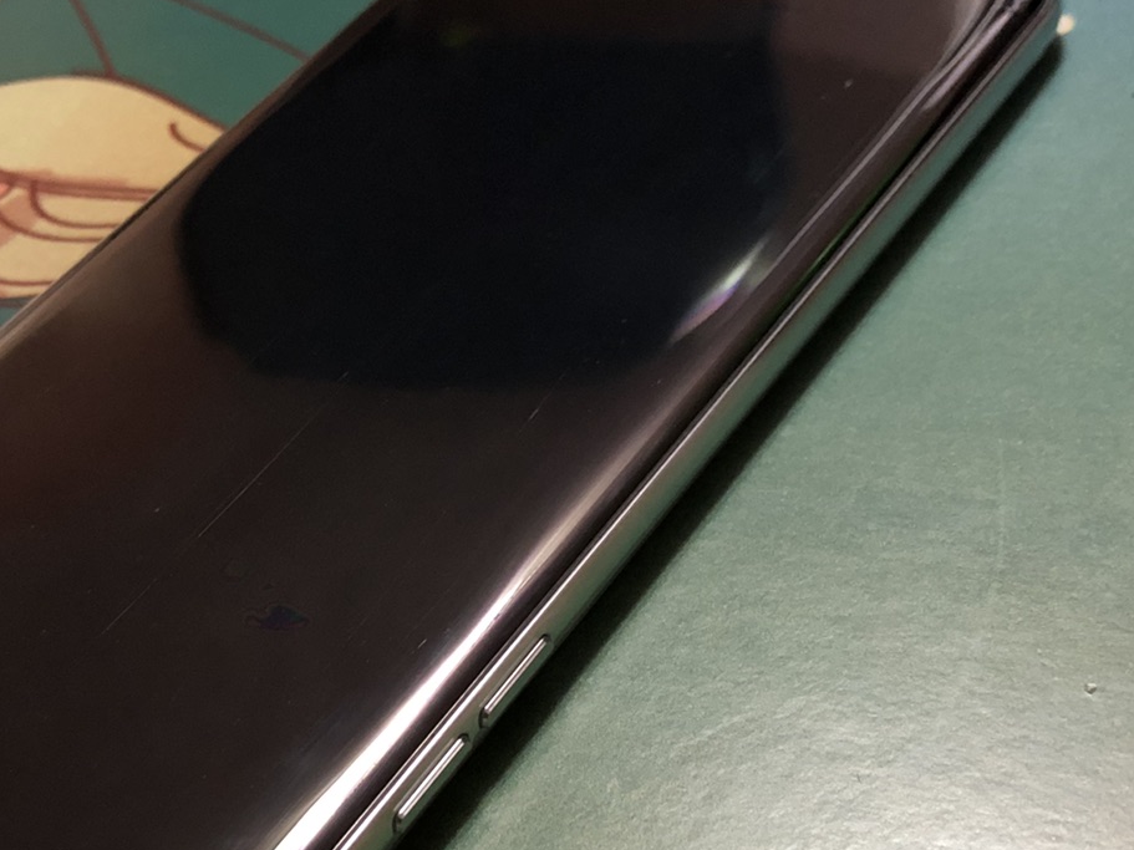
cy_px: 667
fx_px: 1933
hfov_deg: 32.5
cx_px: 418
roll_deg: +18.1
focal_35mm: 59
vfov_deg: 24.5
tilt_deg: -43.3
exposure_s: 1/11
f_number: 1.8
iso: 100
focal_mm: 4
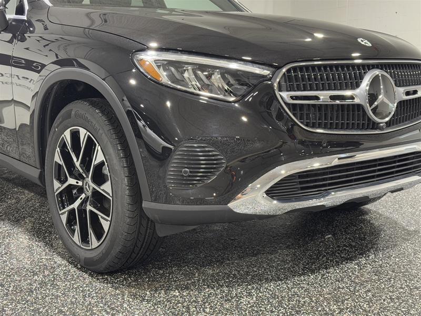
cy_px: 158
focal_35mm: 48
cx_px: 210
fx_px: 584
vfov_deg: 30.3
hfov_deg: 39.7
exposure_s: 1/40
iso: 320
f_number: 1.78
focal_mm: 6.76
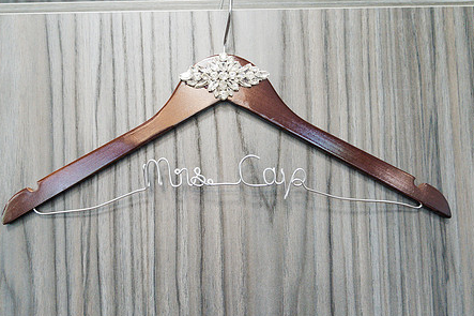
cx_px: 217
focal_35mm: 38
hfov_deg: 50.7
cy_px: 185
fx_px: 500
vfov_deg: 34.9
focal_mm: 29
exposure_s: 1/125
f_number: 2.8
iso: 2000
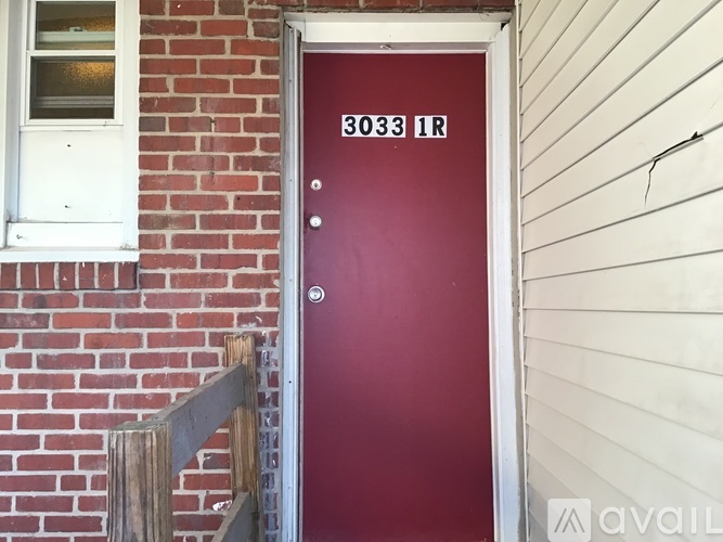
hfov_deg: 58.4
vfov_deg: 45.4
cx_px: 362
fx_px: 647
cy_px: 271
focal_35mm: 31
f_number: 2.4
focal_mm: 3.3
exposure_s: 1/30
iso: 32
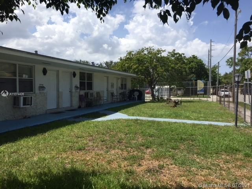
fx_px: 211
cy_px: 94
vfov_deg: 48.2
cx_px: 126
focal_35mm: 29
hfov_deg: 61.7
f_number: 2.2
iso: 32
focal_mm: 4.15
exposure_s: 1/3300
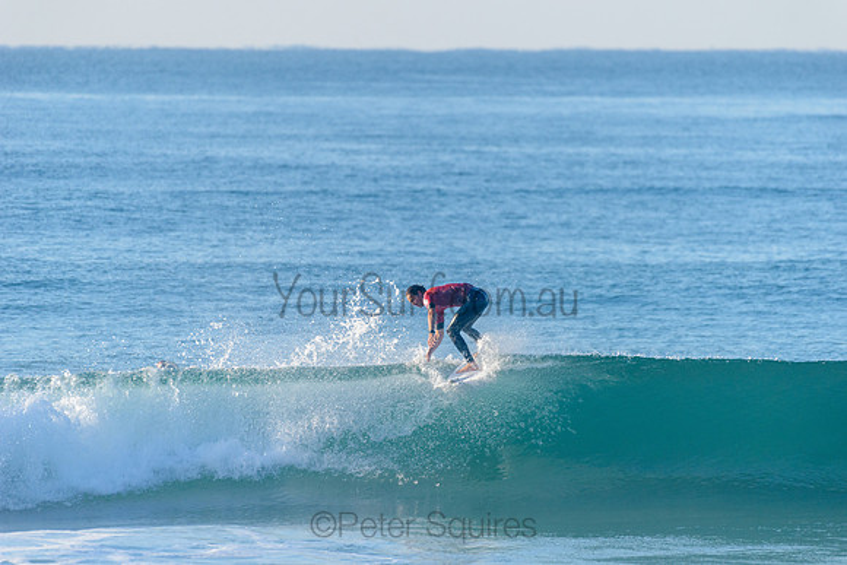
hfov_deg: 4.1
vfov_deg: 2.8
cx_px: 424
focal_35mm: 500
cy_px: 282
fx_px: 11768
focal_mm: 500
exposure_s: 1/2000
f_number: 5.6
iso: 400
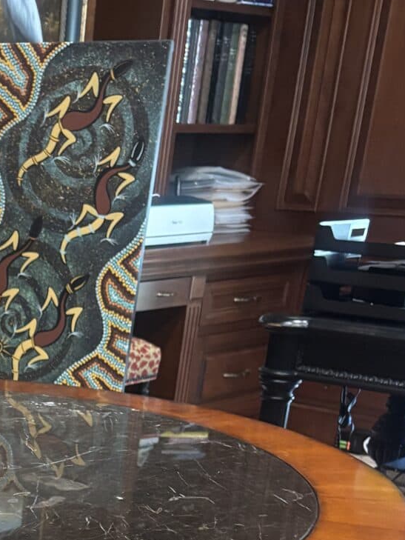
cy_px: 687
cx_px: -135
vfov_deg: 23.7
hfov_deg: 18.6
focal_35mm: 73
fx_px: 1138
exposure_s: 1/40
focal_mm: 5.96
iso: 640
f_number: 1.6
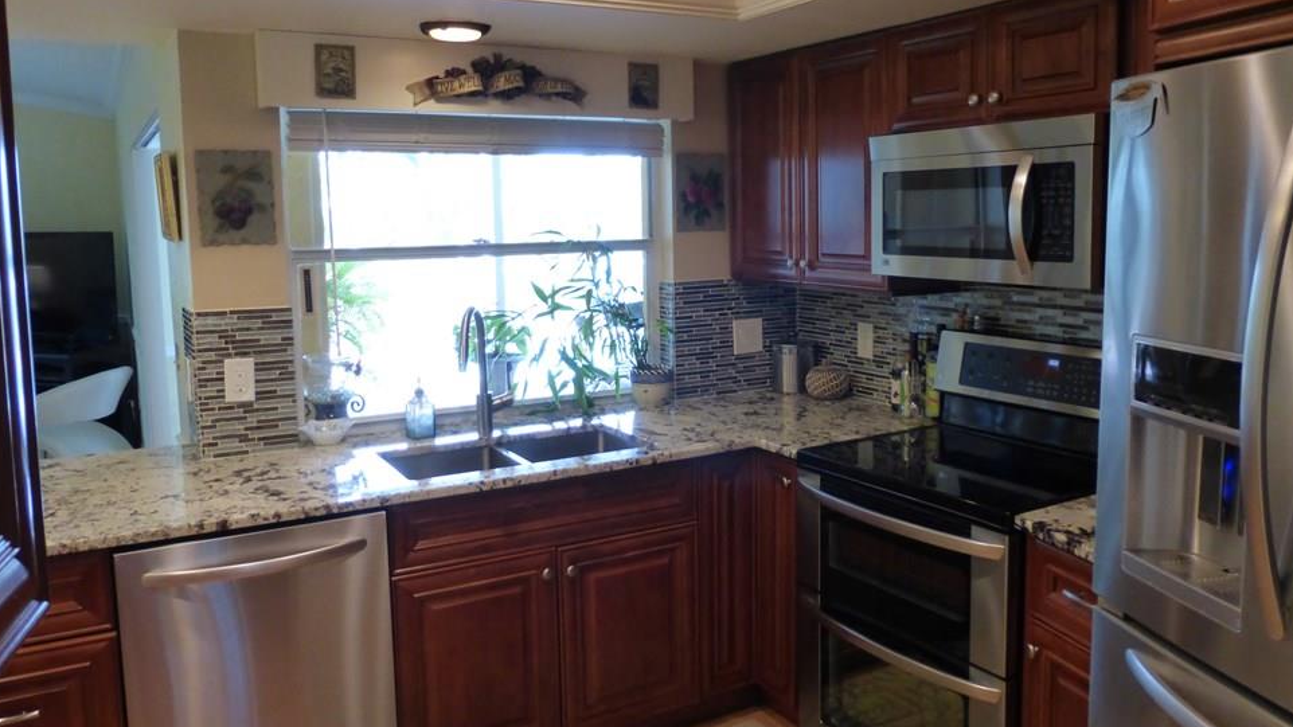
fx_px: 994
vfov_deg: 40.1
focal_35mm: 29
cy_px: 318
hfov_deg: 66.1
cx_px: 668
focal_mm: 4.3
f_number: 3.3
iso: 400
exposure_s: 1/30
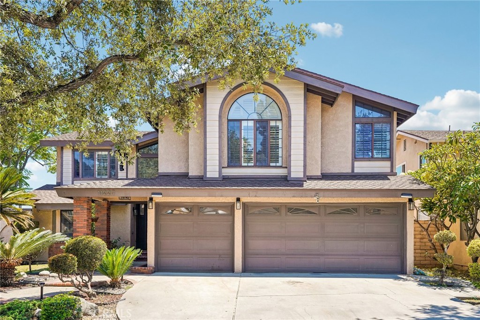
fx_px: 427
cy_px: 160
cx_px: 240
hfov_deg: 58.7
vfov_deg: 41.1
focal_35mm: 32
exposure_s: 1/320
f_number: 8
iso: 400
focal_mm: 32
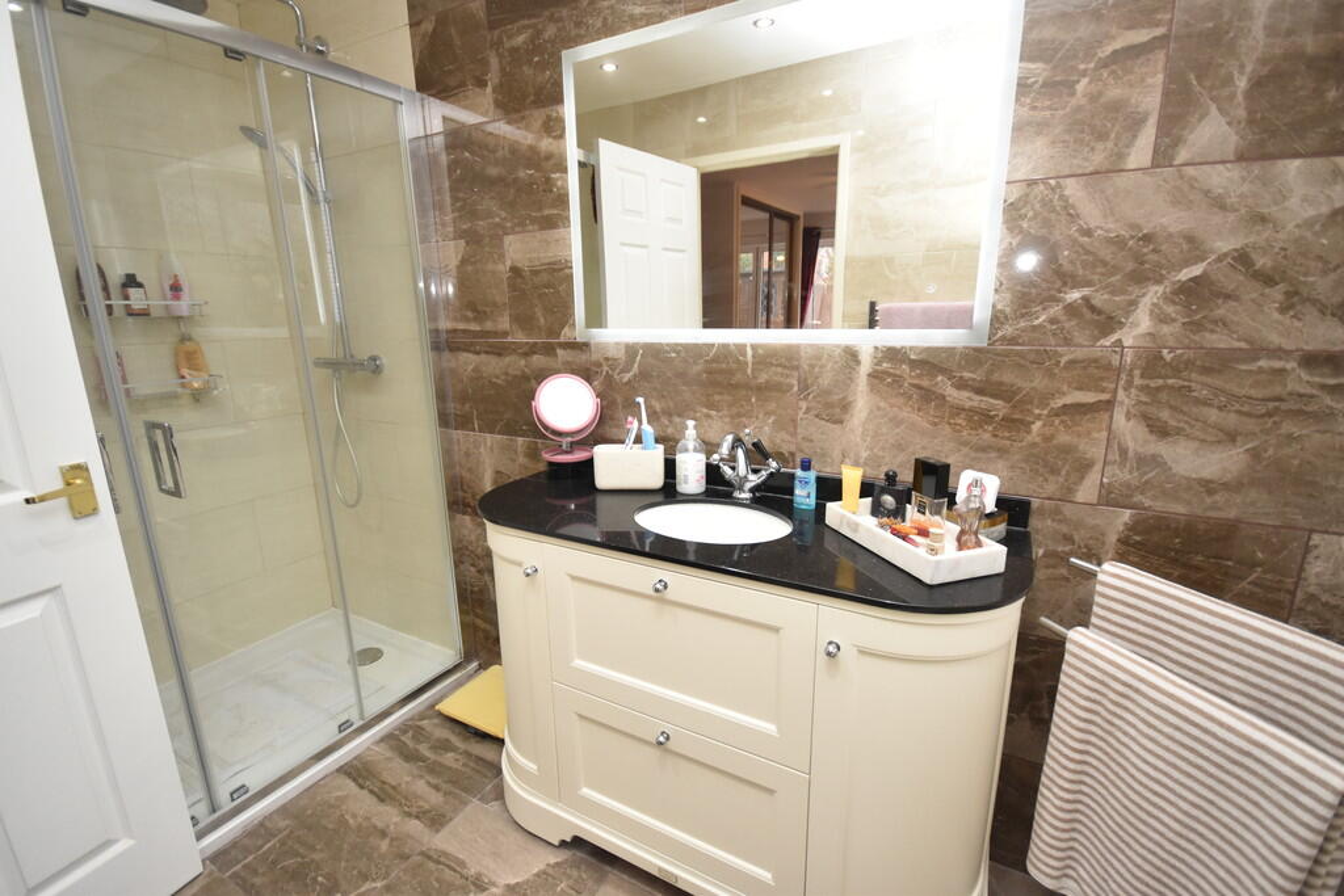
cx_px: 672
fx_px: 560
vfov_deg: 77.3
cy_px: 448
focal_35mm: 15
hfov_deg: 100.4
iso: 1100
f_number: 4
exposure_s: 1/125
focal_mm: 10
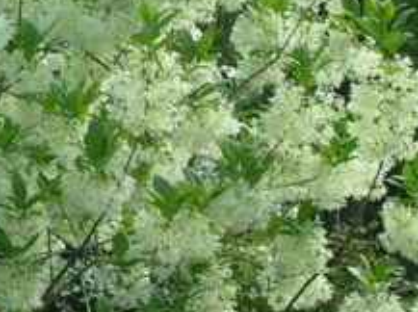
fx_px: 2049
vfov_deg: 8.7
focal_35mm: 170
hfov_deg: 11.5
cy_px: 202
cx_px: -25
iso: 50
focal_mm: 6
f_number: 3.7
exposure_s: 1/190
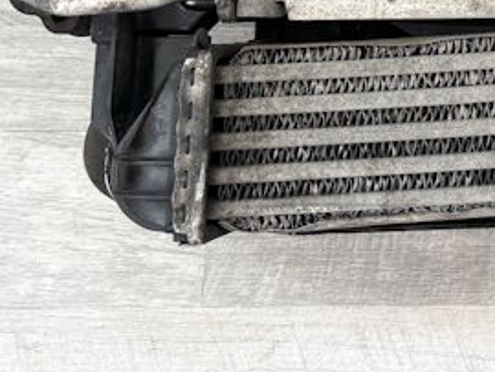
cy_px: -203
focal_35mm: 91
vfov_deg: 15.0
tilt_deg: -79.9
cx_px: 909
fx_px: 1302
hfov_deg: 17.3
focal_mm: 6.76
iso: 200
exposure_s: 1/100
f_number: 1.78
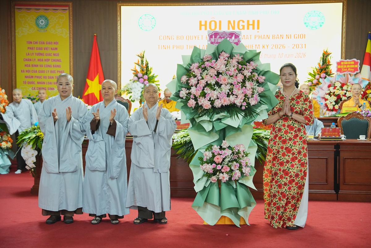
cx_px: 186
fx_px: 515
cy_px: 124
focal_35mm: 50
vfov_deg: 27.0
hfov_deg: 39.6
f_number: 3.2
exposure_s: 1/125
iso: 4000
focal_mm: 50
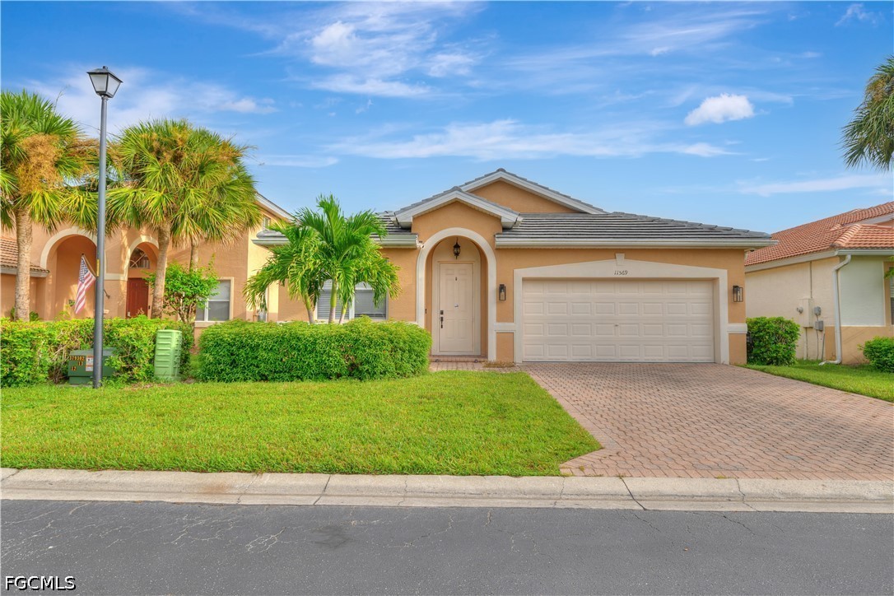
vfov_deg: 59.5
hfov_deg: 81.2
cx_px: 447
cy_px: 298
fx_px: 521
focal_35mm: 21
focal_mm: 21
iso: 50
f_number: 4.8
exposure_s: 1/250
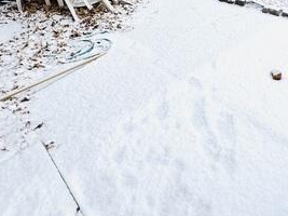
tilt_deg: -25.7
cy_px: 24
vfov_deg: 38.1
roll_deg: +0.9
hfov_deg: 50.4
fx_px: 291
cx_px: 217
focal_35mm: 35
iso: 40
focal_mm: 2.22
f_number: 2.2
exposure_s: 1/1198
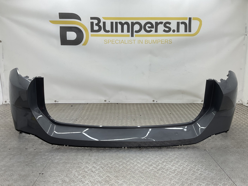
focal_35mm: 29
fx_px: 208
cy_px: 93
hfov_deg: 61.7
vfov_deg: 48.2
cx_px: 124
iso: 16
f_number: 1.8
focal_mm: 3
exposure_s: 1/120
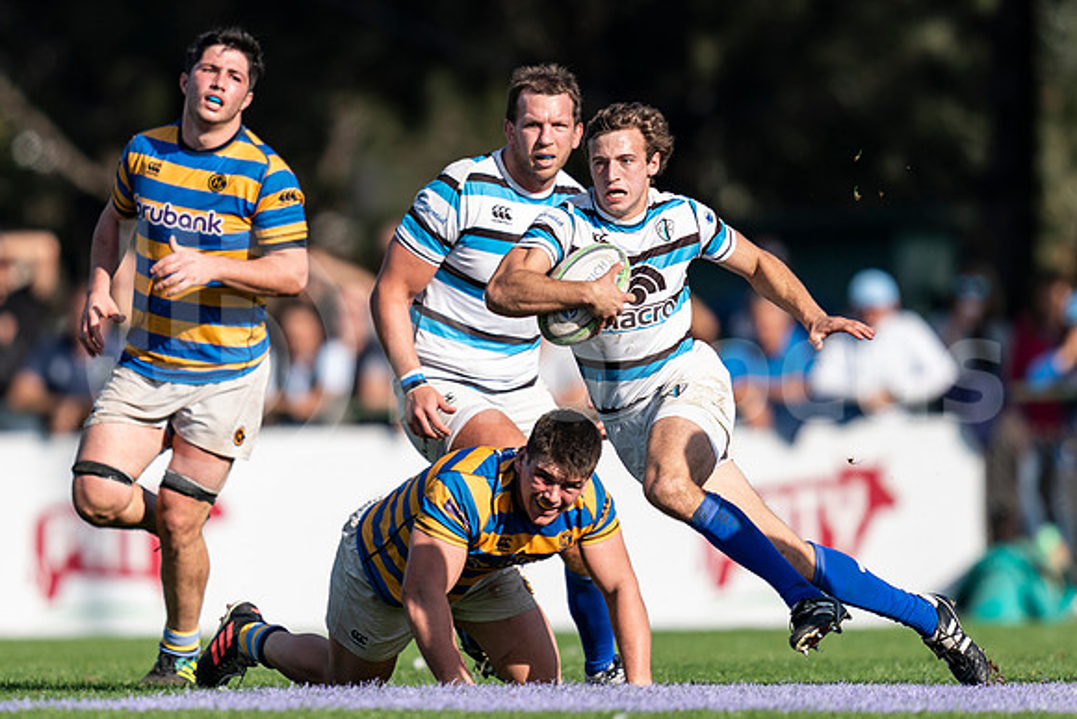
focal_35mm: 890
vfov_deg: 1.5
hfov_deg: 2.3
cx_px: 494
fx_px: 26629
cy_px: 322
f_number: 2.8
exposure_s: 1/1250
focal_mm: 400
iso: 100
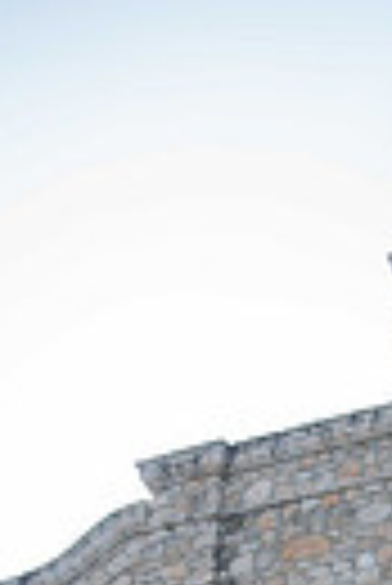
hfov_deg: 18.3
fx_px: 1124
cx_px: 518
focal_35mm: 69
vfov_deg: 21.6
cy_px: 986
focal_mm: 20
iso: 125
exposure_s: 1/800
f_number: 2.8
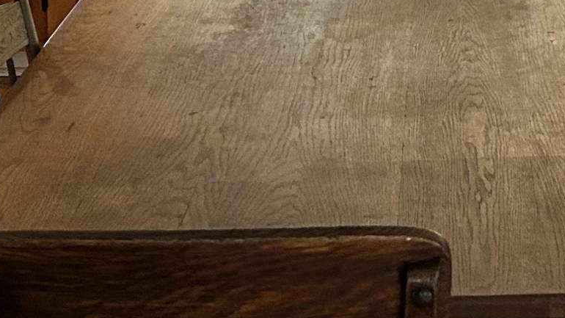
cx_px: 603
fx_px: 1693
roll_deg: +0.1
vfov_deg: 10.1
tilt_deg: -5.4
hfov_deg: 18.3
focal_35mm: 113
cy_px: -275
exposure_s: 1/60
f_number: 1.5
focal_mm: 5.7
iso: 160
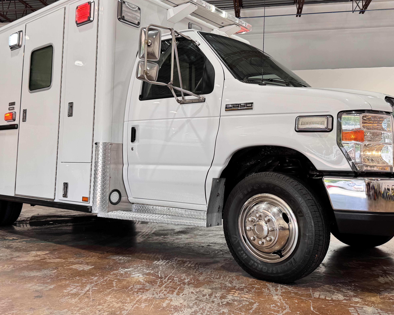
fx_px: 396
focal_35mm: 34
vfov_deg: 43.1
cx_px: 188
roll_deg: -1.3
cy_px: 122
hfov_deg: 52.8
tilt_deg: +6.4
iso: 64
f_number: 1.78
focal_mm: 6.76
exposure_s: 1/187
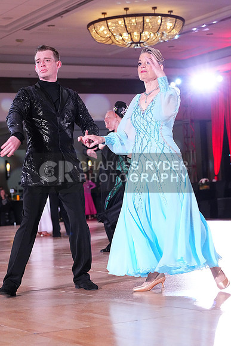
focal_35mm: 87
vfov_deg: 23.4
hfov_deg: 15.7
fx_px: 837
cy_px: 173
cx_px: 116
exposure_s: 1/320
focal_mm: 87
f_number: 5.6
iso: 8000
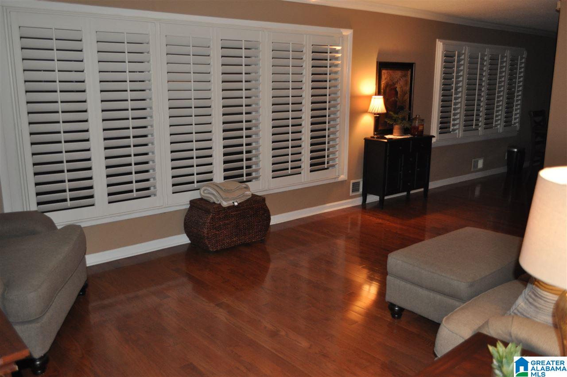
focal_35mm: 33
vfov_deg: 39.9
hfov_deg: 57.3
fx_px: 519
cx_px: 284
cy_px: 188
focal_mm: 22
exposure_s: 1/60
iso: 800
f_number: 3.8
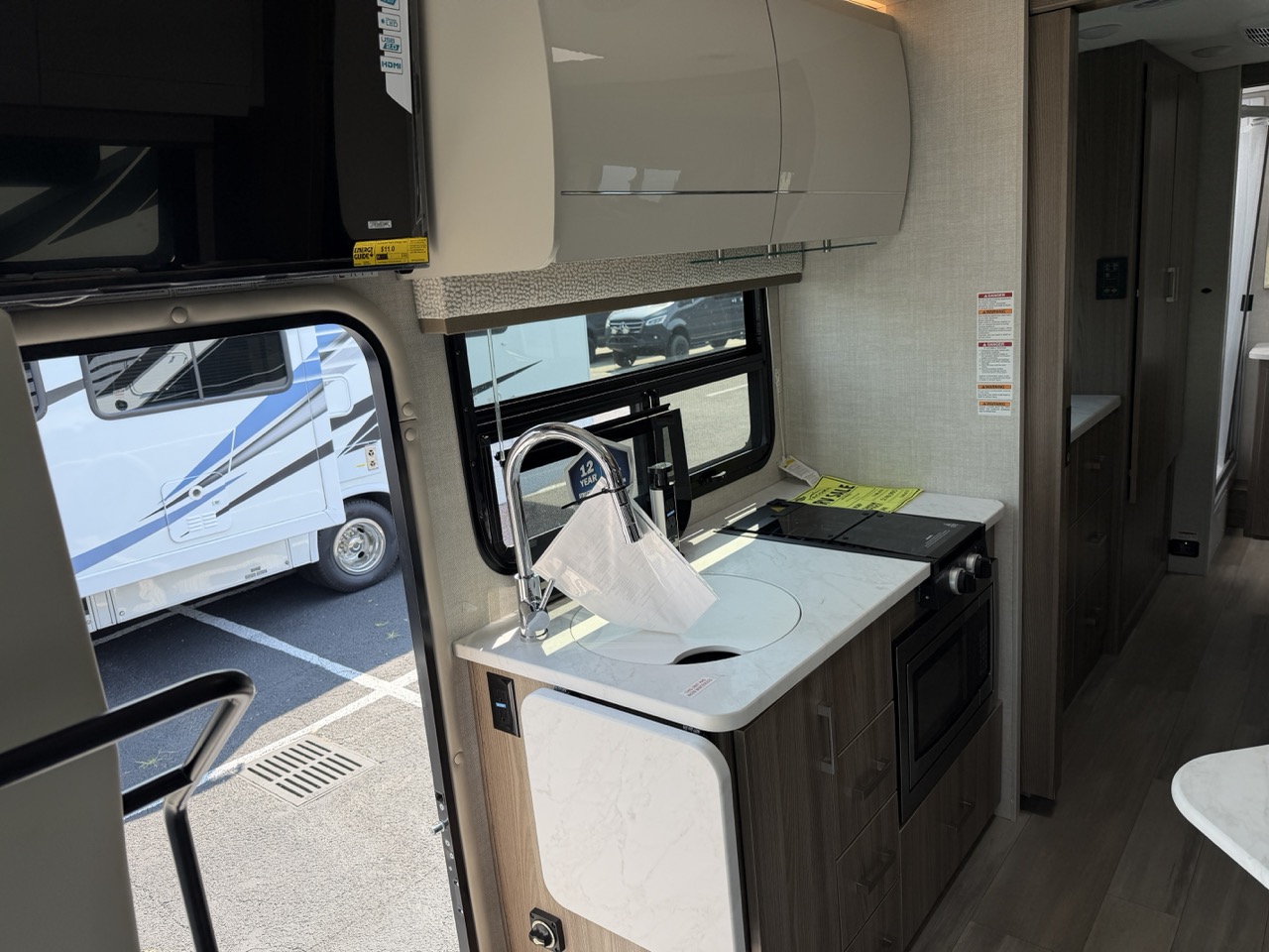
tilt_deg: -13.4
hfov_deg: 71.6
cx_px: 634
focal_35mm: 24
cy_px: 476
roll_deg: +4.6
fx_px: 880
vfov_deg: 56.8
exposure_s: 1/440
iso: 80
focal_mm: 6.76
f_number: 1.78
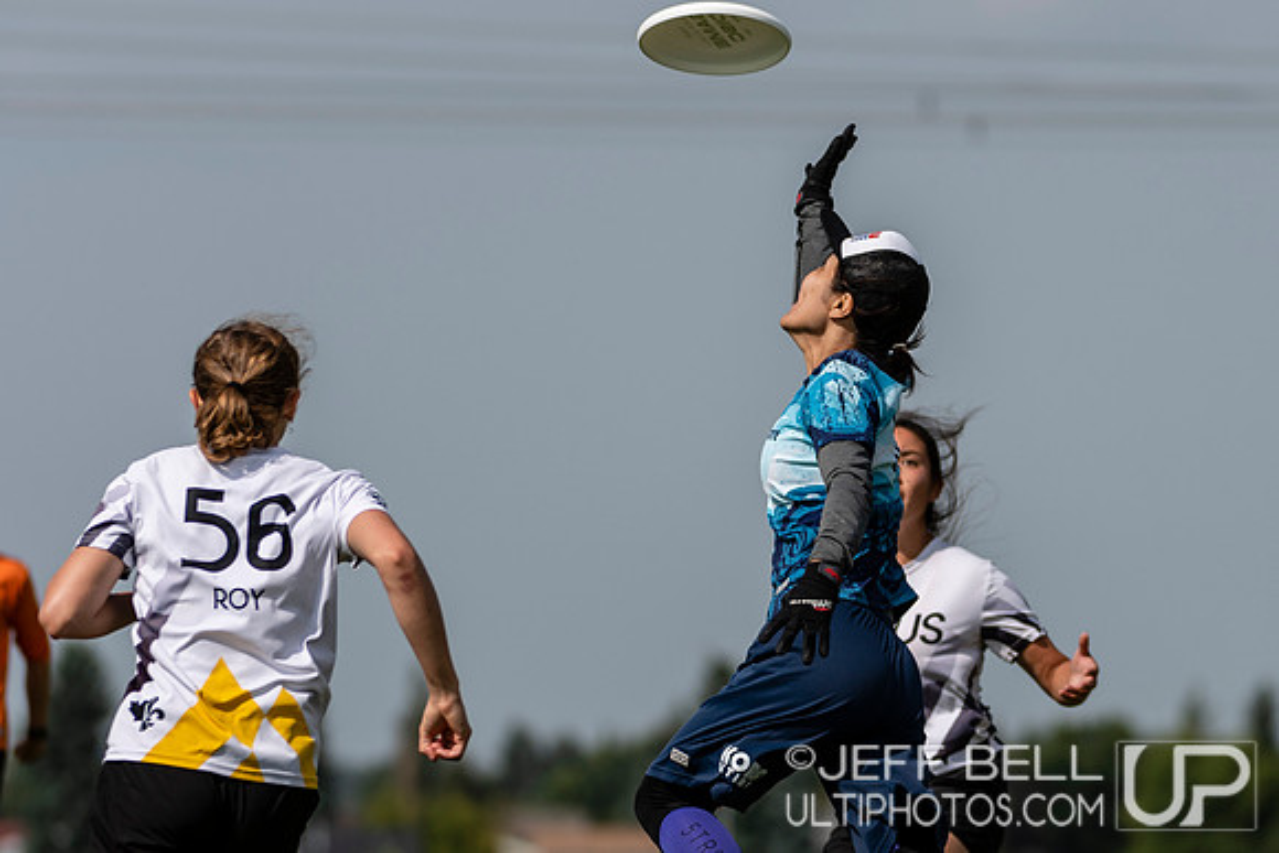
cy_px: 568
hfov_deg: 5.0
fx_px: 14752
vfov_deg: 3.3
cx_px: 867
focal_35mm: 415
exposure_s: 1/1600
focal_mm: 200
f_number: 4
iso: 100
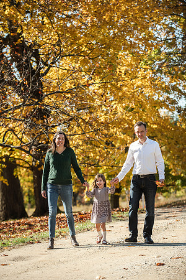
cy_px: 140
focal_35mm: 135
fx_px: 1046
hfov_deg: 10.2
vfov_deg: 15.2
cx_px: 93
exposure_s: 1/3200
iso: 500
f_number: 4
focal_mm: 135
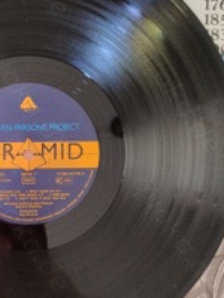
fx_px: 413
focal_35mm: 48
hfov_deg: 28.9
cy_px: 168
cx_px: 15
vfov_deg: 39.5
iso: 1153
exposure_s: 1/50
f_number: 1.8
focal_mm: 5.56
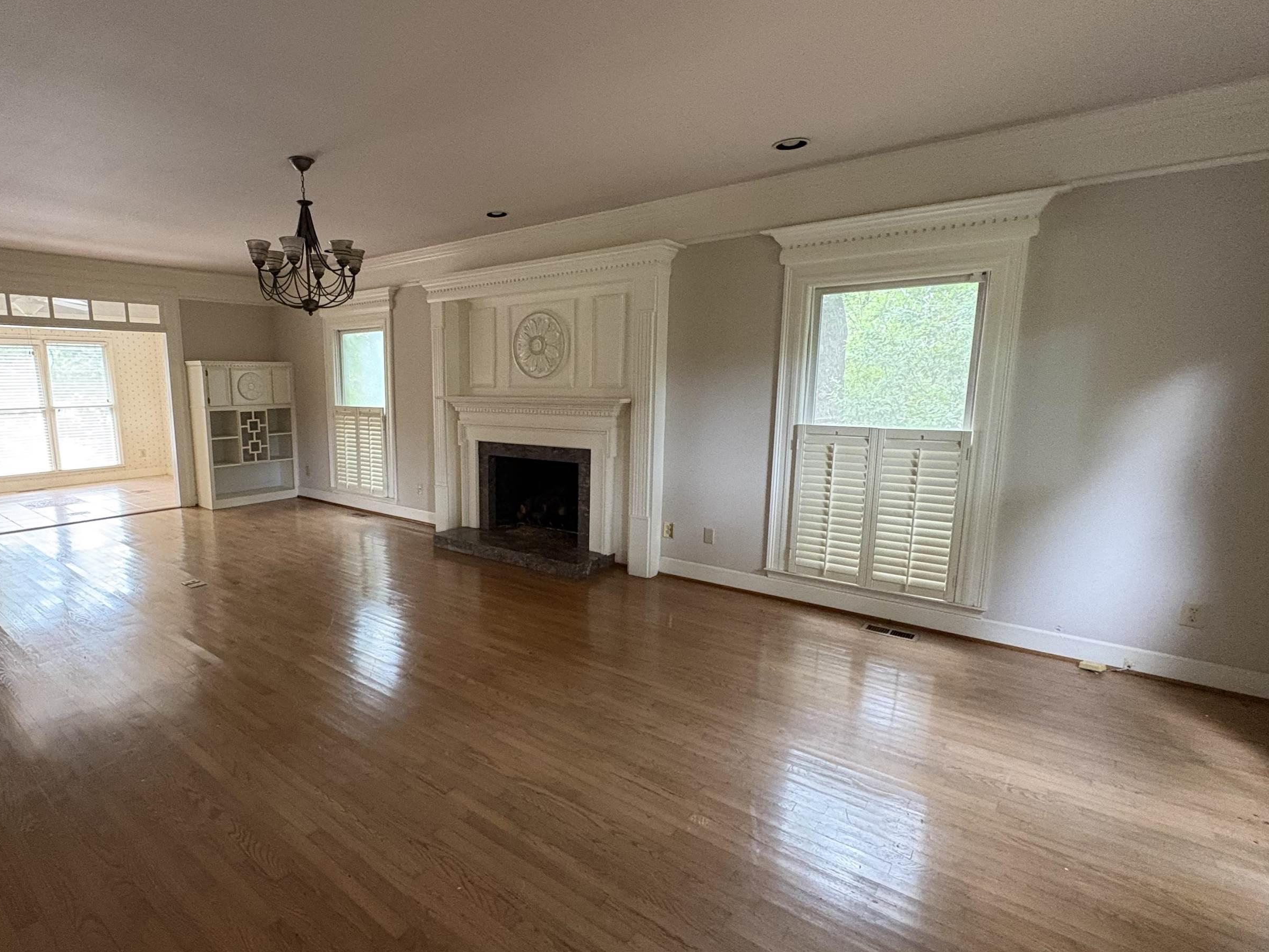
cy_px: 485
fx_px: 660
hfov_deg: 86.4
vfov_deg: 71.6
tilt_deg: -8.7
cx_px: 496
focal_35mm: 18
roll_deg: +0.9
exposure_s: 1/60
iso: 640
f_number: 2.2
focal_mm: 2.22
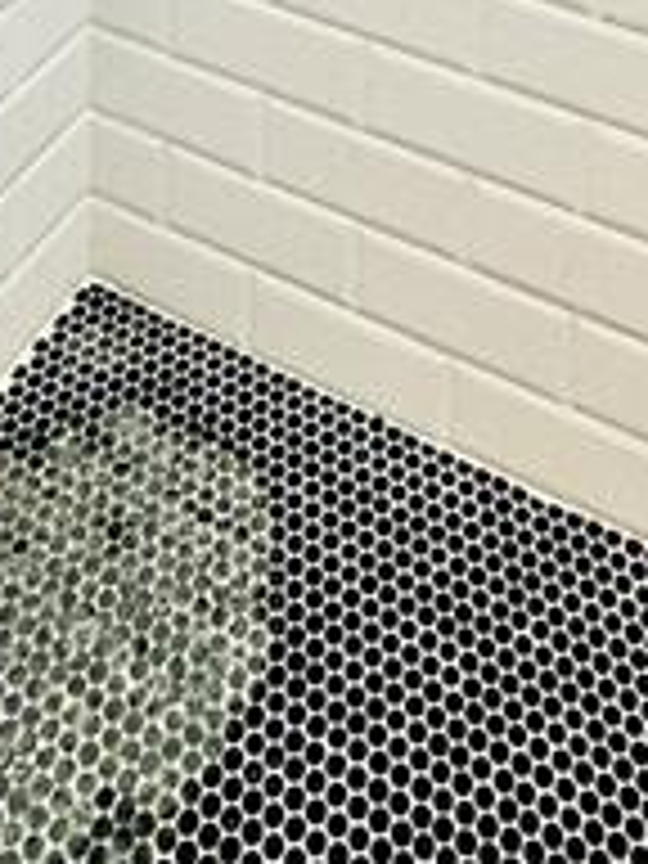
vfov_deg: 21.6
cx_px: 436
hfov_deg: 25.9
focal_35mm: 56
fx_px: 1398
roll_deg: -3.6
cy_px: -698
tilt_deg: -8.4
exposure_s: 1/120
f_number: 2.2
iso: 160
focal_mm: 2.22
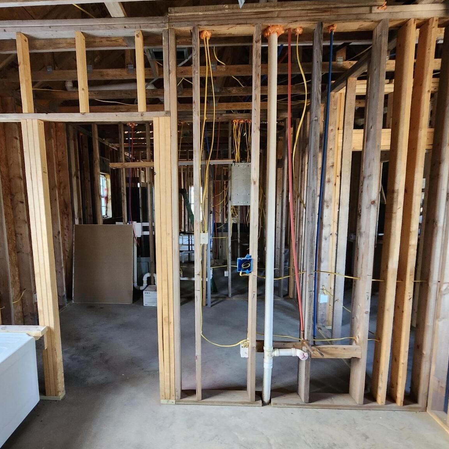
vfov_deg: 74.8
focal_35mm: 20
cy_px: 234
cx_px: 180
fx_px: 293
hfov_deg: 74.0
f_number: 2.2
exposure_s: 1/30
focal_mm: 1.74
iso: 400
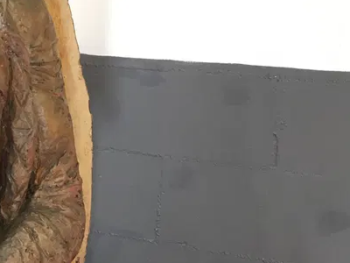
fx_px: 880
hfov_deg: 21.8
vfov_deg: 16.9
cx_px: 10
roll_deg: -1.5
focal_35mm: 87
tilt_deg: -5.8
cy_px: 81
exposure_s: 1/33
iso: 100
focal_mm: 4.15
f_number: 2.2
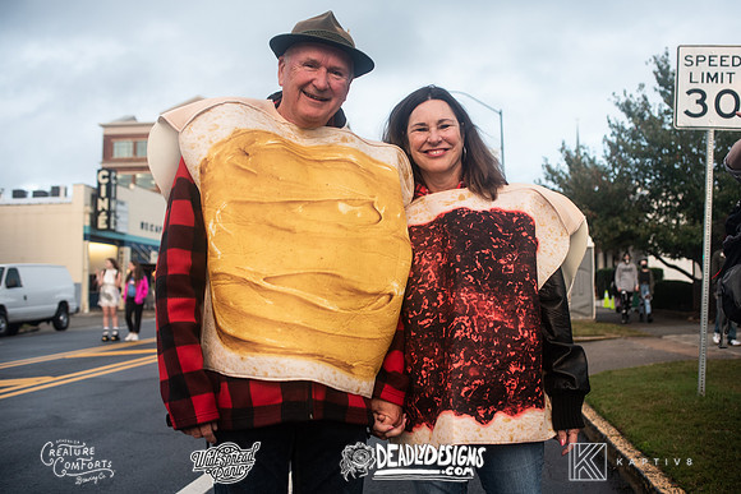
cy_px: 237
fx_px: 783
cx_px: 402
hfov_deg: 50.6
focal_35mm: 38
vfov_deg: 35.1
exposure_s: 1/125
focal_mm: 35
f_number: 3.5
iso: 500
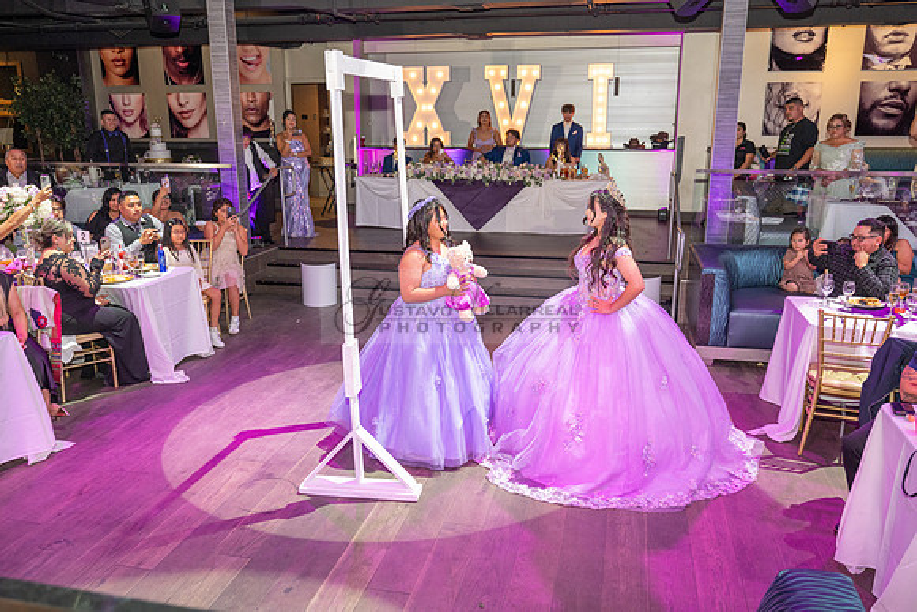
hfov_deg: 63.6
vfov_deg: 45.0
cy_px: 306
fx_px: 739
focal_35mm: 29
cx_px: 458
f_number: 3.5
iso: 1000
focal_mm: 29
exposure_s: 1/125
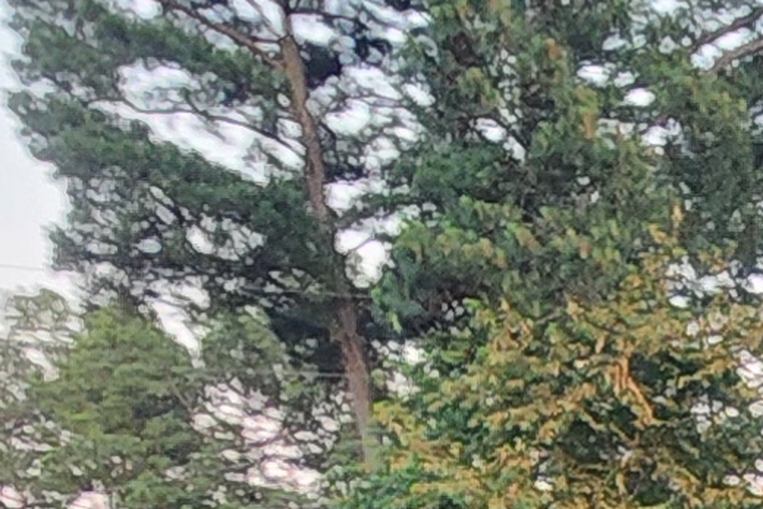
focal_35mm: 104
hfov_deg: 15.5
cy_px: 1658
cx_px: 1542
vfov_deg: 9.4
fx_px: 2205
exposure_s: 1/30
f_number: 2.2
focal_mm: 2.2
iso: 400
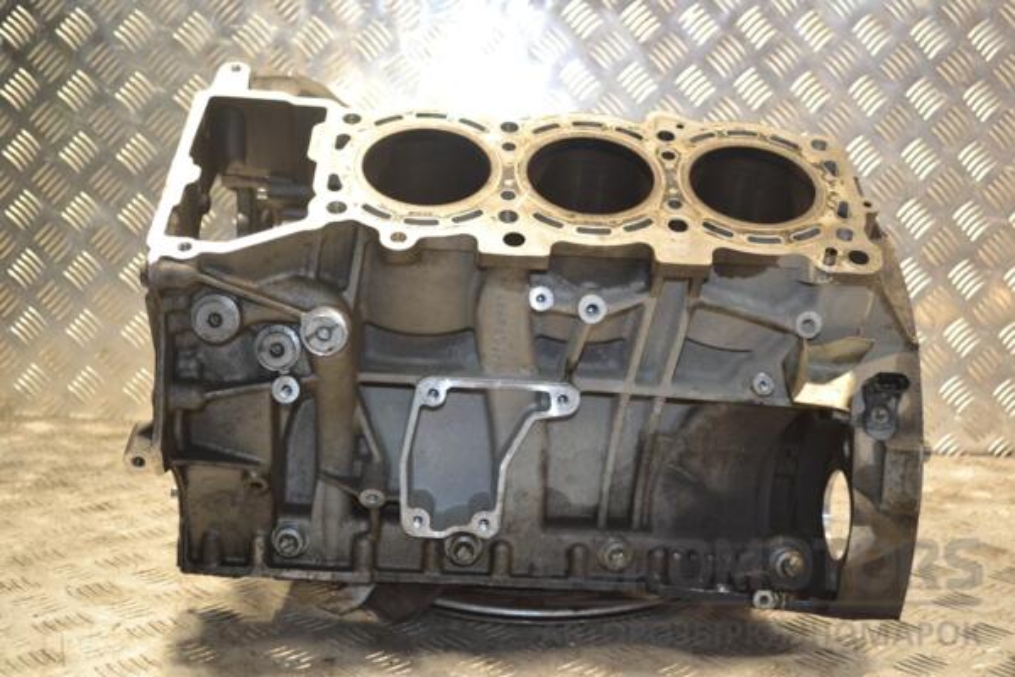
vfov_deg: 29.9
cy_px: 338
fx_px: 1269
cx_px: 508
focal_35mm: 45
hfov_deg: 43.6
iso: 720
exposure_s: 1/60
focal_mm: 30
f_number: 4.5
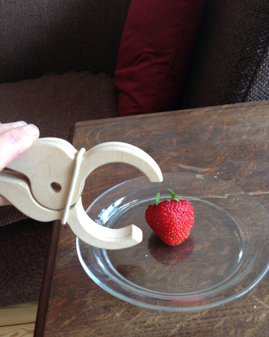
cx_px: 132
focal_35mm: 35
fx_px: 348
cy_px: 178
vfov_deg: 51.5
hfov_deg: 42.2
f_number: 2.4
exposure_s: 1/60
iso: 50
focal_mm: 4.13
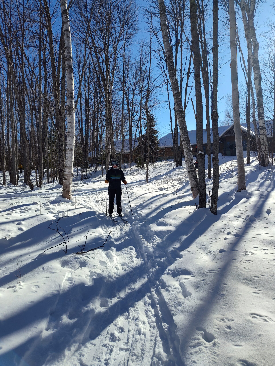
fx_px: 244
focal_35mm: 23
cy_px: 183
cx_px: 138
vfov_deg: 73.9
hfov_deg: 58.9
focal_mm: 5.56
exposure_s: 1/2644
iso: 100
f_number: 1.8
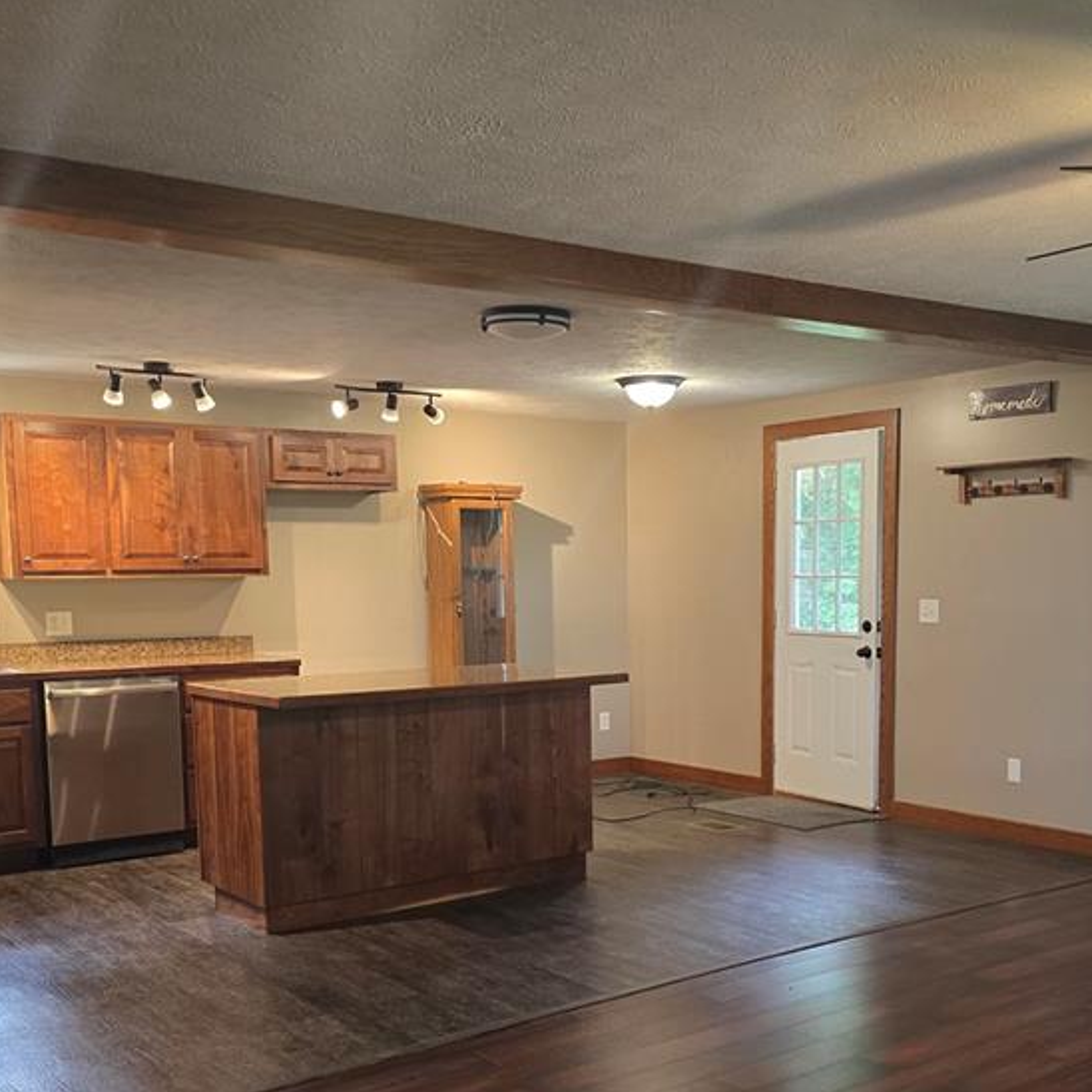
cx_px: 630
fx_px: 1356
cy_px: 713
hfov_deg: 43.7
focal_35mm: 38
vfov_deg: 43.3
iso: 400
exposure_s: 1/120
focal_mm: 6.3
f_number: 1.7
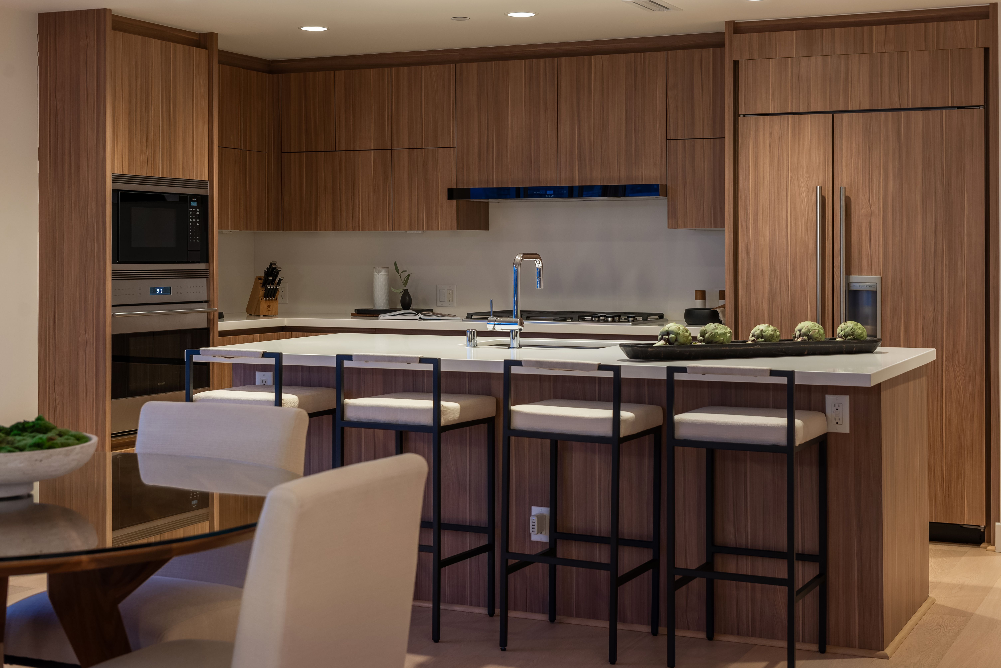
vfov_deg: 24.6
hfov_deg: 36.2
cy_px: 334
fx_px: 1530
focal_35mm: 55
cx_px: 500
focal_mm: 55
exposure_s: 1/1.67
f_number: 5.6
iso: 320
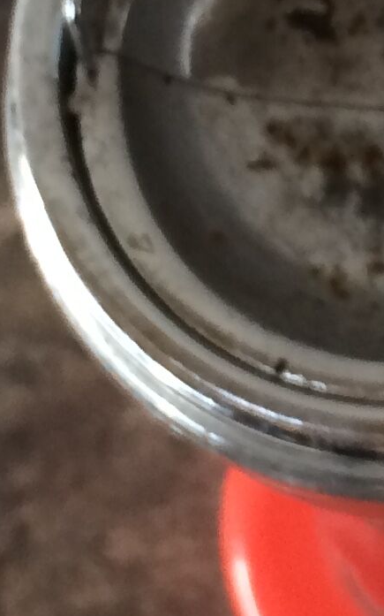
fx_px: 2414
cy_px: 34
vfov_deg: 14.3
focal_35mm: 144
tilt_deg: -73.6
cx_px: 427
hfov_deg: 9.0
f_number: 2.2
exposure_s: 1/33
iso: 50
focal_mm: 4.15
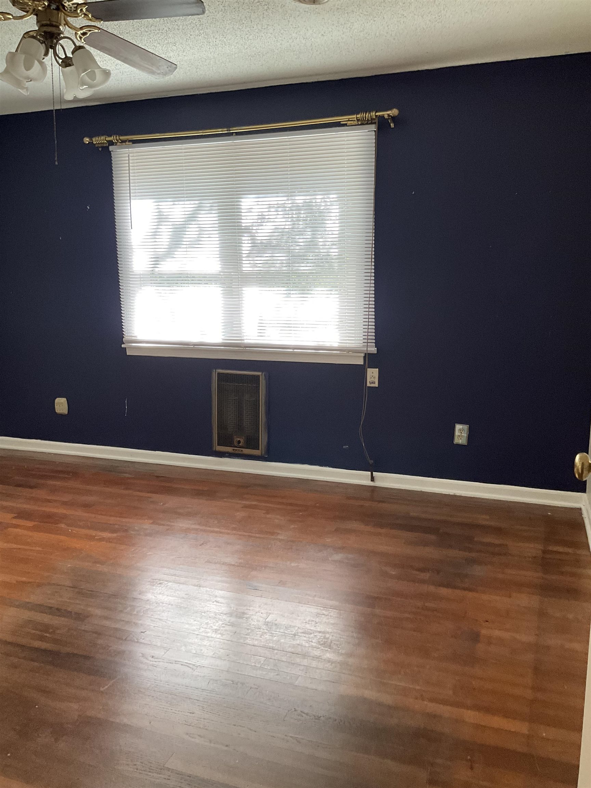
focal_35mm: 29
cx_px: 296
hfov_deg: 48.2
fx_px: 660
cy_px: 394
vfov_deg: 61.7
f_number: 1.8
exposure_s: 1/60
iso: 125
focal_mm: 3
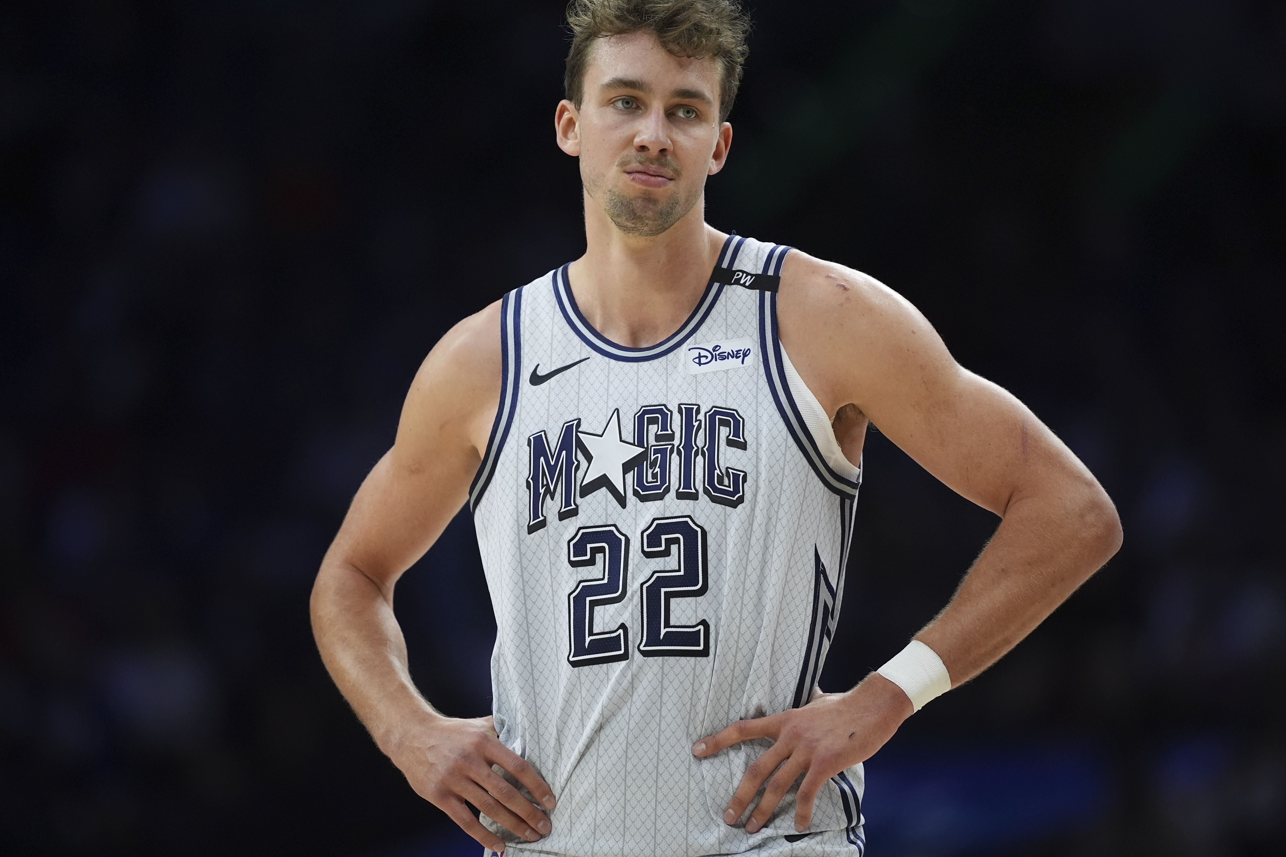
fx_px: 12252
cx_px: 664
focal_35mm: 343
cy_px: 399
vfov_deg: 4.0
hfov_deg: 6.0
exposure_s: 1/2000
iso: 3200
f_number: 2.8
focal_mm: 300
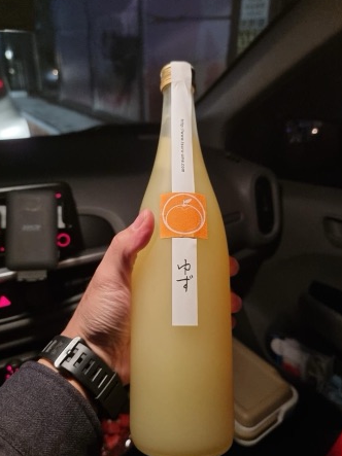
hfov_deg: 53.0
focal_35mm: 26
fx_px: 343
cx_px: 164
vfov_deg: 67.3
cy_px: 240
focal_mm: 6.7
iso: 640
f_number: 1.8
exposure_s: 1/30
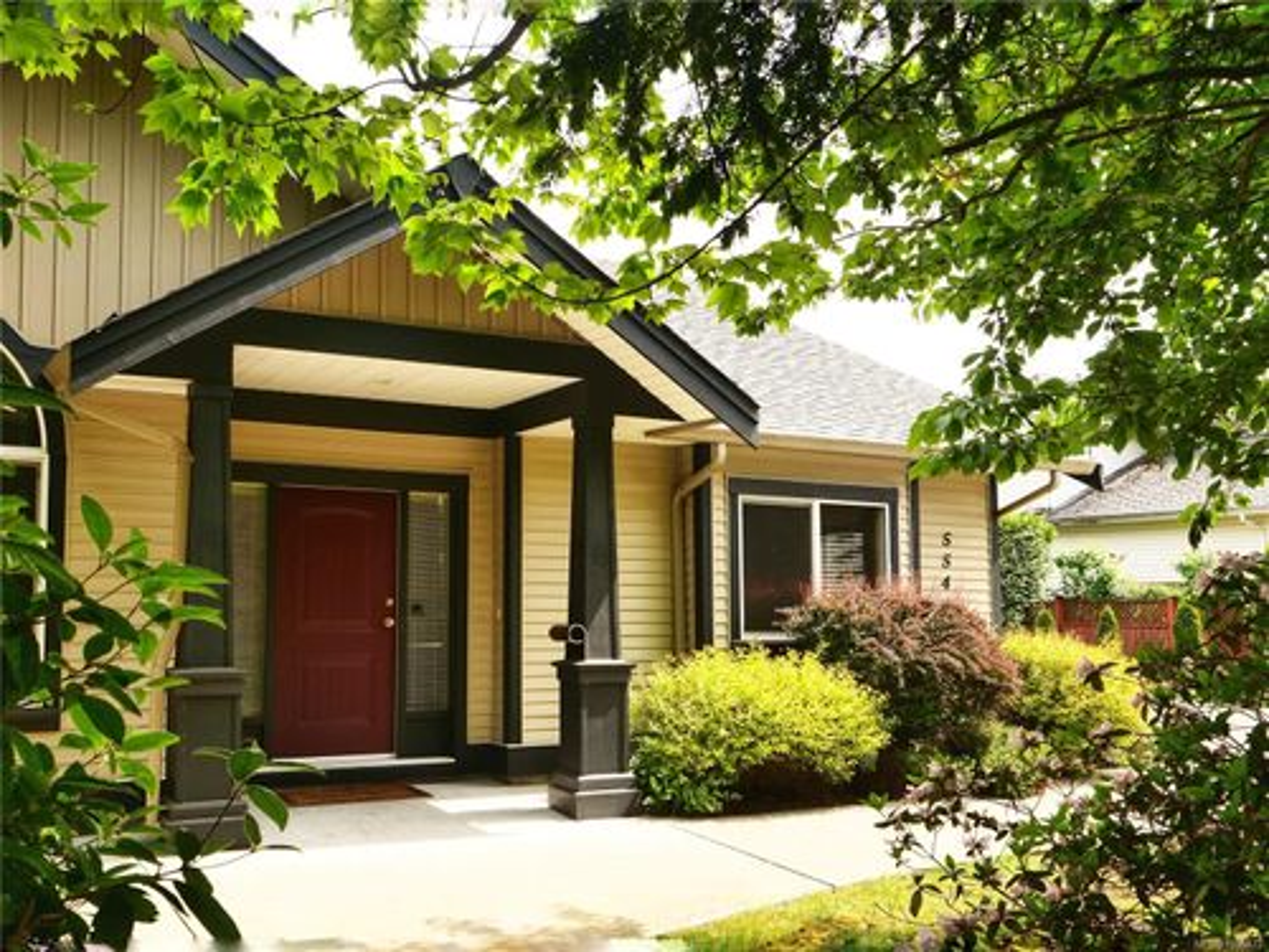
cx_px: 634
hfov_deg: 56.8
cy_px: 476
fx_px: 1173
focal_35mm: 32
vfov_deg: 44.2
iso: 400
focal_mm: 16
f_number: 6.3
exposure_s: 1/250
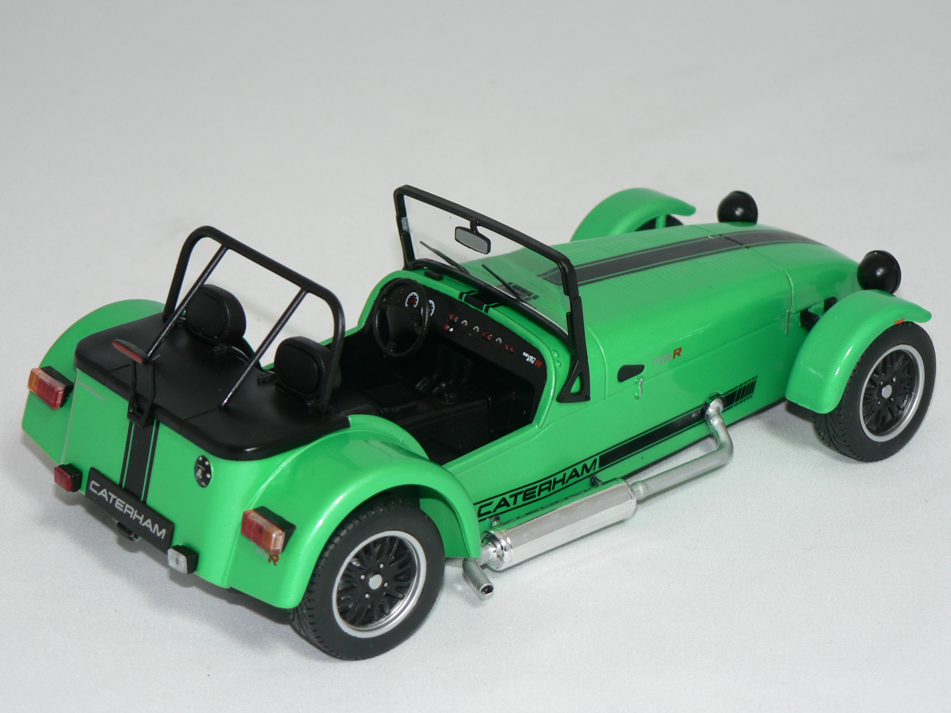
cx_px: 476
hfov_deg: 18.9
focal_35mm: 104
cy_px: 356
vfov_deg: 14.2
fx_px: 2857
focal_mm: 17.3
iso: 80
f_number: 3.2
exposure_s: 1/60
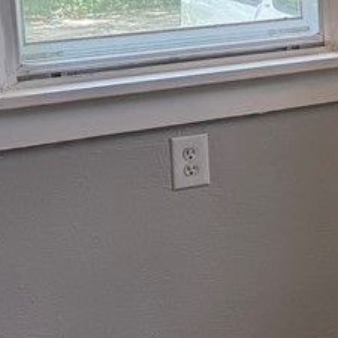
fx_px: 1061
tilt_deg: -5.4
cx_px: 640
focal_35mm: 96
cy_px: -40
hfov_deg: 15.2
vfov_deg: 17.5
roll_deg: +2.2
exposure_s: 1/120
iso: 100
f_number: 1.78
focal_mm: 6.76
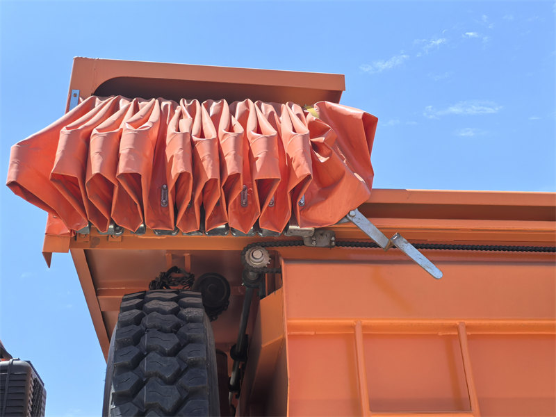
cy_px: 208
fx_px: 723
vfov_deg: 32.2
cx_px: 278
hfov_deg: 42.1
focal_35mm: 45
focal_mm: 5.75
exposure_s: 1/2994
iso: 50
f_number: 2
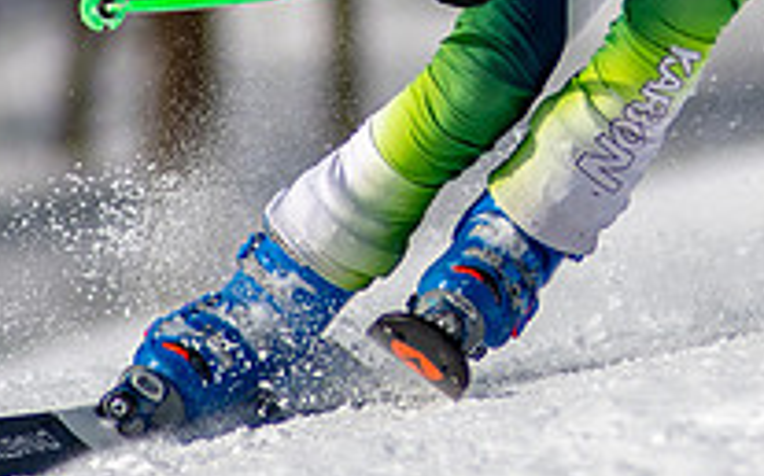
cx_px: 864
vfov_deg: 0.9
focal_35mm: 1458
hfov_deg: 1.4
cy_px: -214
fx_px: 30333
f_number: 2.8
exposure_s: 1/6400
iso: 100
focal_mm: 300
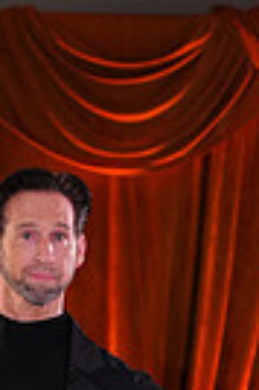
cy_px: 765
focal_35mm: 264
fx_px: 2856
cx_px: 260
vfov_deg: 7.5
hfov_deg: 5.2
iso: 1250
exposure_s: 1/200
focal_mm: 61
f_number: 5
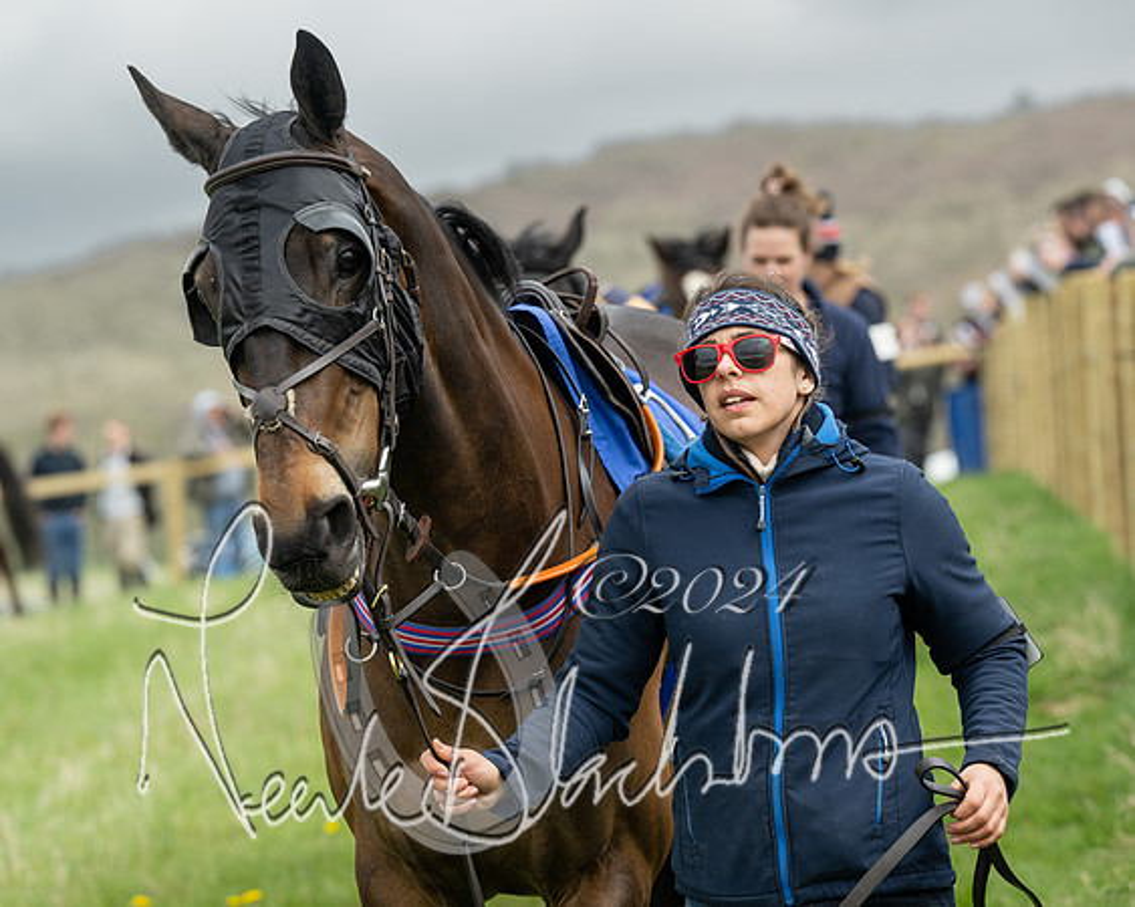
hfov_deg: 12.2
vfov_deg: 9.8
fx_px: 5294
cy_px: 454
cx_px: 568
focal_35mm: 158
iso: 400
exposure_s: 1/1000
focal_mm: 140
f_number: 5
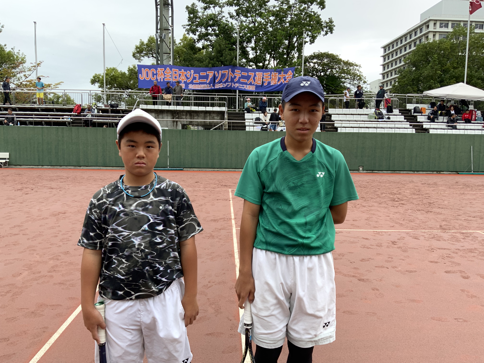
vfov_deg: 48.2
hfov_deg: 61.7
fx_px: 405
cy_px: 182
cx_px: 242
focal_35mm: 29
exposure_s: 1/197
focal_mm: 3
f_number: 1.8
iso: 16
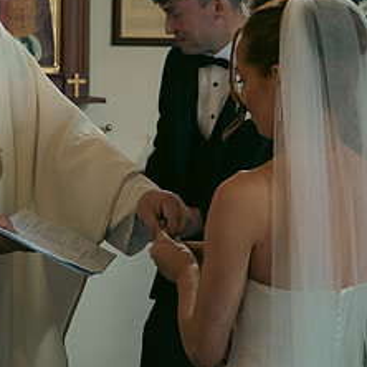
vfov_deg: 13.5
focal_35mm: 129
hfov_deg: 13.5
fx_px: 1547
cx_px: 109
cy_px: 123
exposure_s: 1/200
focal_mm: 39
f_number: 3.5
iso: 1000
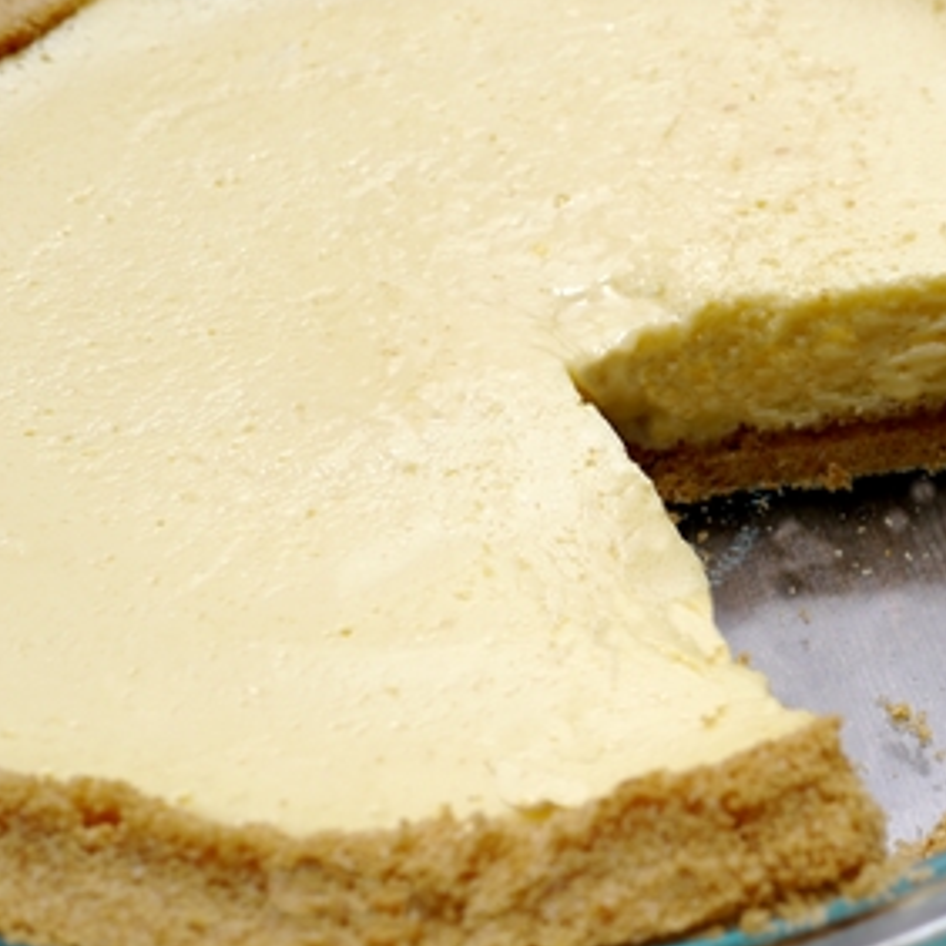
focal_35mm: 90
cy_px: 616
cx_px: 891
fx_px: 2783
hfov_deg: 18.9
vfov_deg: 19.2
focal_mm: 25
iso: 100
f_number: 4
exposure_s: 1/800
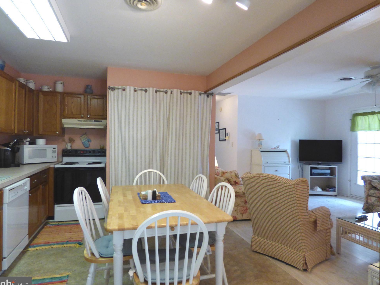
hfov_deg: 78.9
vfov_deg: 63.5
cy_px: 143
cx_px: 183
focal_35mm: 21
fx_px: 231
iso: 320
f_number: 2.8
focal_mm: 3.58
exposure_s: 1/60
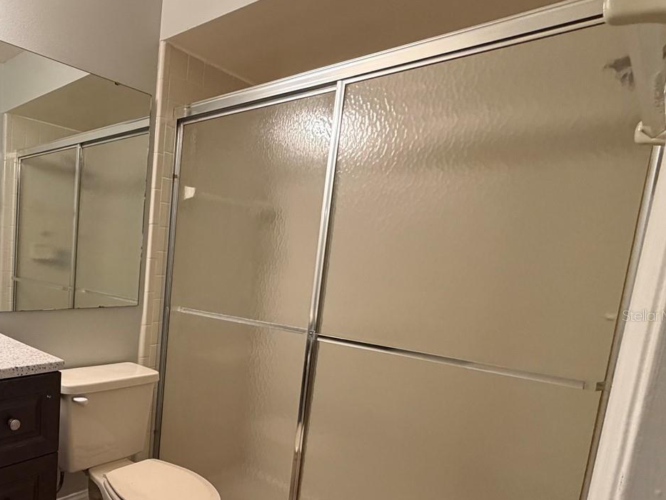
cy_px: 315
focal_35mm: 24
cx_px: 118
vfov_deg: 56.1
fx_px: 462
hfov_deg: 64.2
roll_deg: -3.9
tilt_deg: -7.8
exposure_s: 1/60
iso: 250
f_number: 2.2
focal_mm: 2.22
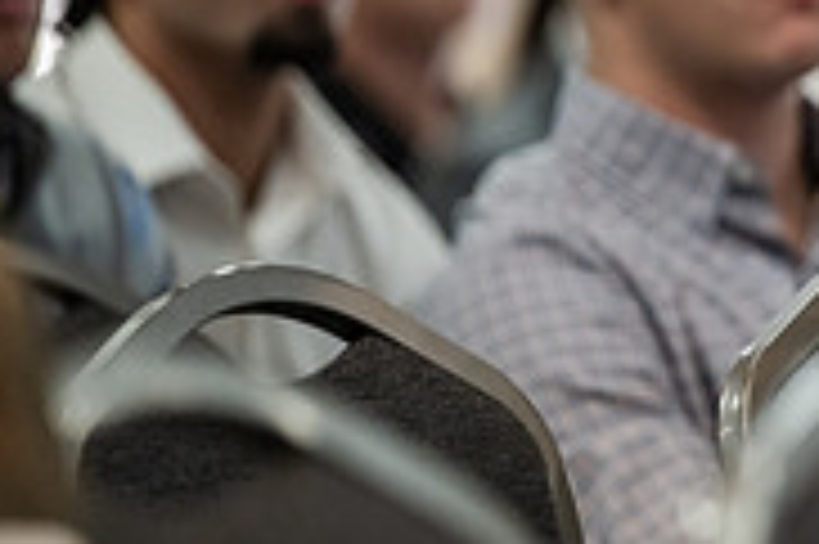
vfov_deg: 2.5
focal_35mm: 559
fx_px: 12706
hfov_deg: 3.7
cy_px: -88
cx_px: 1238
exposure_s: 1/200
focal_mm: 175
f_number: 2.8
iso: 2000
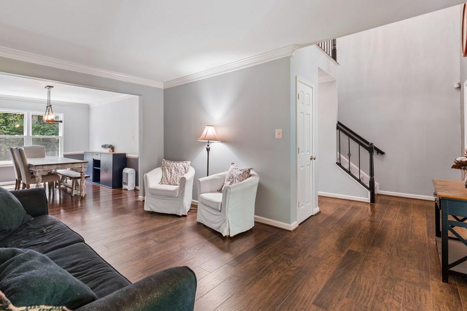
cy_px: 133
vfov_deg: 70.0
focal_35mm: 17
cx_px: 191
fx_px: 221
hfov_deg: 92.3
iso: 100
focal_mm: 14
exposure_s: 1.3
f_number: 9
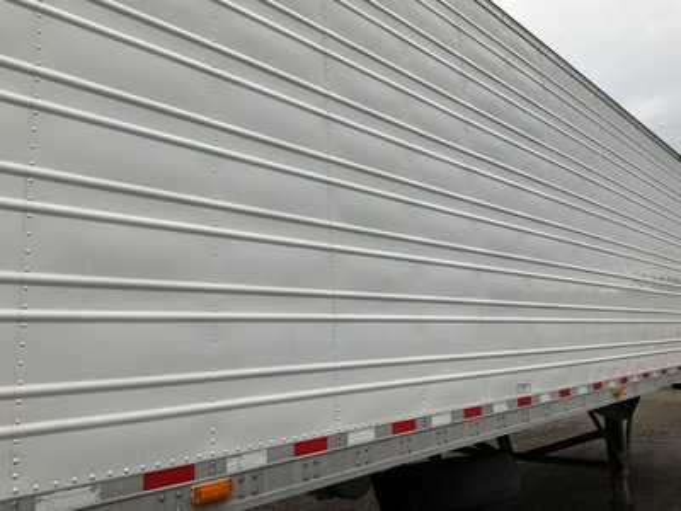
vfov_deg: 48.2
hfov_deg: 61.7
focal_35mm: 29
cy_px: 256
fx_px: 571
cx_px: 340
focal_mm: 3
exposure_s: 1/551
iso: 25
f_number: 1.8
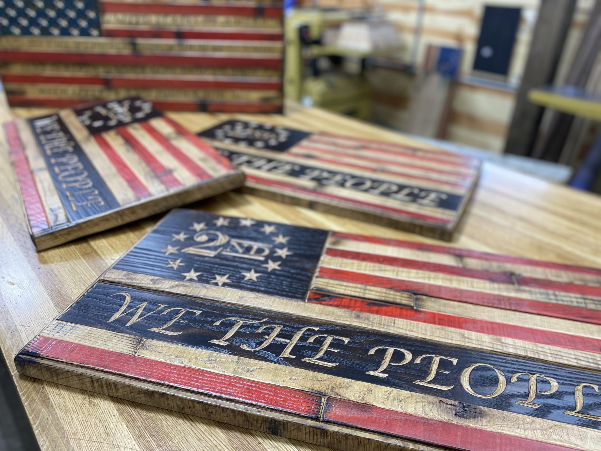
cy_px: 226
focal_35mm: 26
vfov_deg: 53.1
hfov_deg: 67.3
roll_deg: -1.2
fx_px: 451
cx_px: 300
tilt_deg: -28.6
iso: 125
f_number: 1.8
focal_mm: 4.25
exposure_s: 1/120
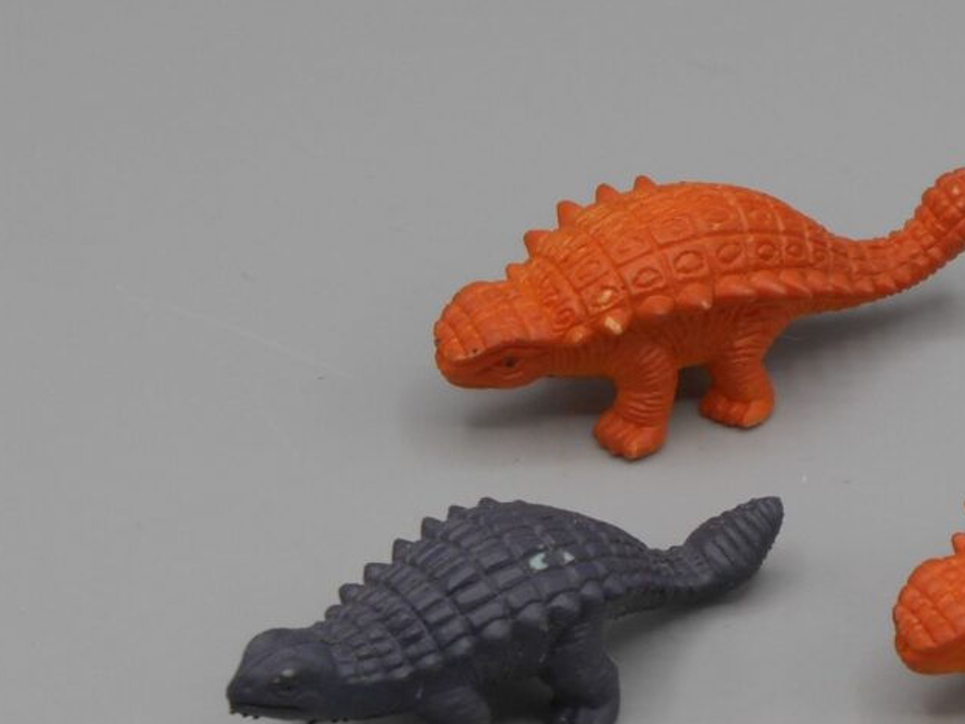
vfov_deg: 12.9
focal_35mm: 115
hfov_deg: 17.0
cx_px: 773
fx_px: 3205
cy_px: 468
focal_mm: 12.5
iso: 80
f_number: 4.5
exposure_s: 1/100
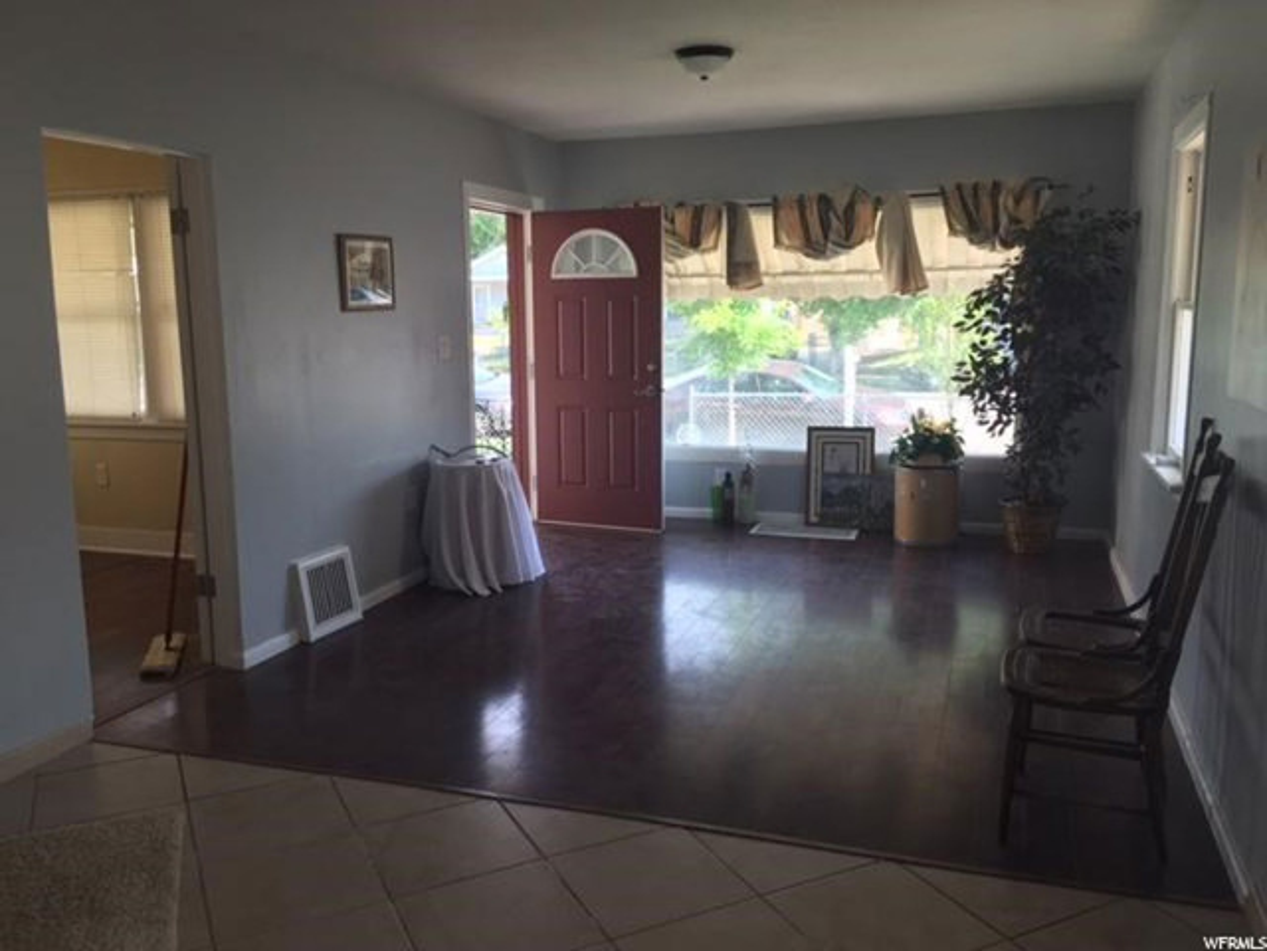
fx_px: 1061
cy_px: 476
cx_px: 634
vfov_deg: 48.2
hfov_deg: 61.7
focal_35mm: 29
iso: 40
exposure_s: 1/120
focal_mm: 4.15
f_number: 2.2
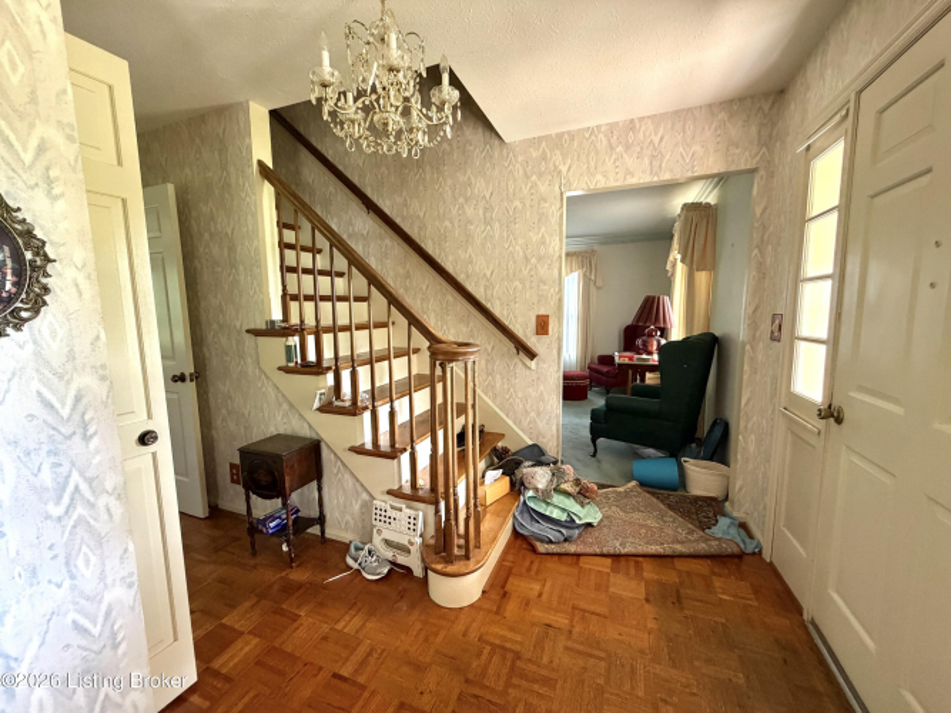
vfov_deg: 85.7
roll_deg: +1.3
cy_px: 356
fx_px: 385
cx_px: 476
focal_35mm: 14
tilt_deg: -8.3
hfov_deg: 102.1
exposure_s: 1/60
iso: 400
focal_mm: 2.22
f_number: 2.2
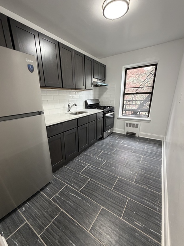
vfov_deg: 98.0
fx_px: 106
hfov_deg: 81.6
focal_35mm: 15
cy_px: 131
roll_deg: +1.8
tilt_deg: -17.4
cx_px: 86
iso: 320
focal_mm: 2.22
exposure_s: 1/60
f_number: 2.2
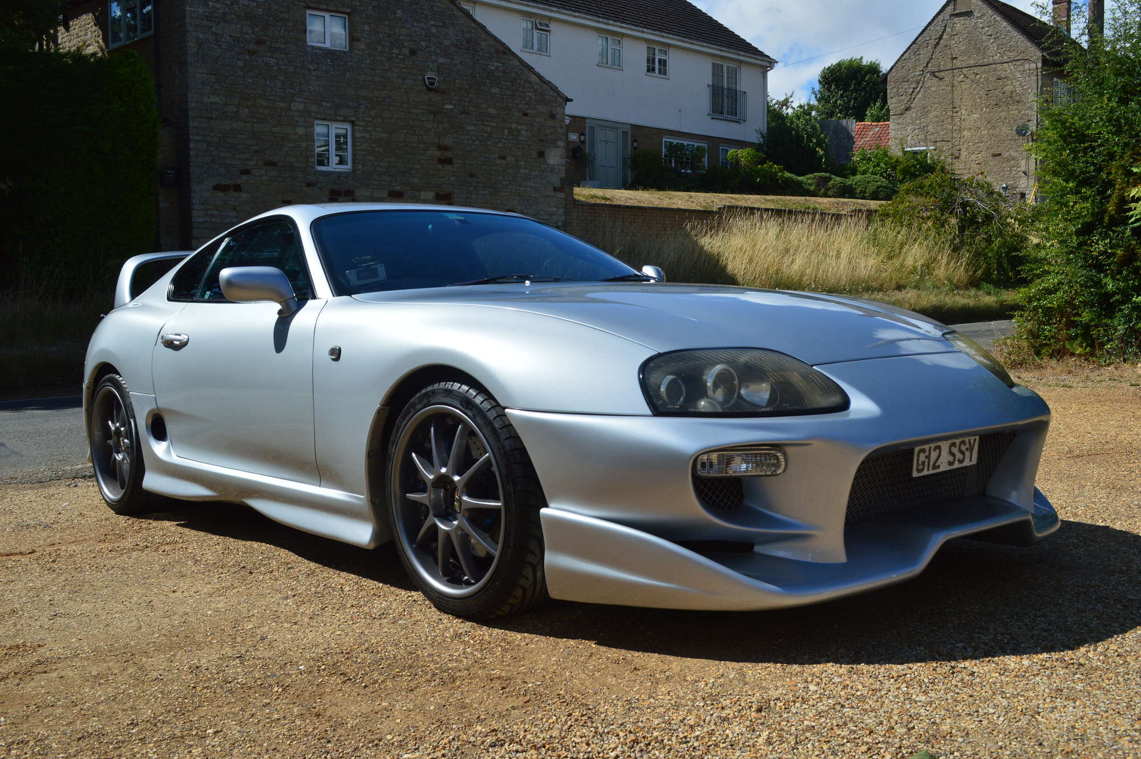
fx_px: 1140
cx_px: 570
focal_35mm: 36
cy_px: 380
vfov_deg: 36.8
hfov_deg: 53.2
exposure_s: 1/500
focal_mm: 24
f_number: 11
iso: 250
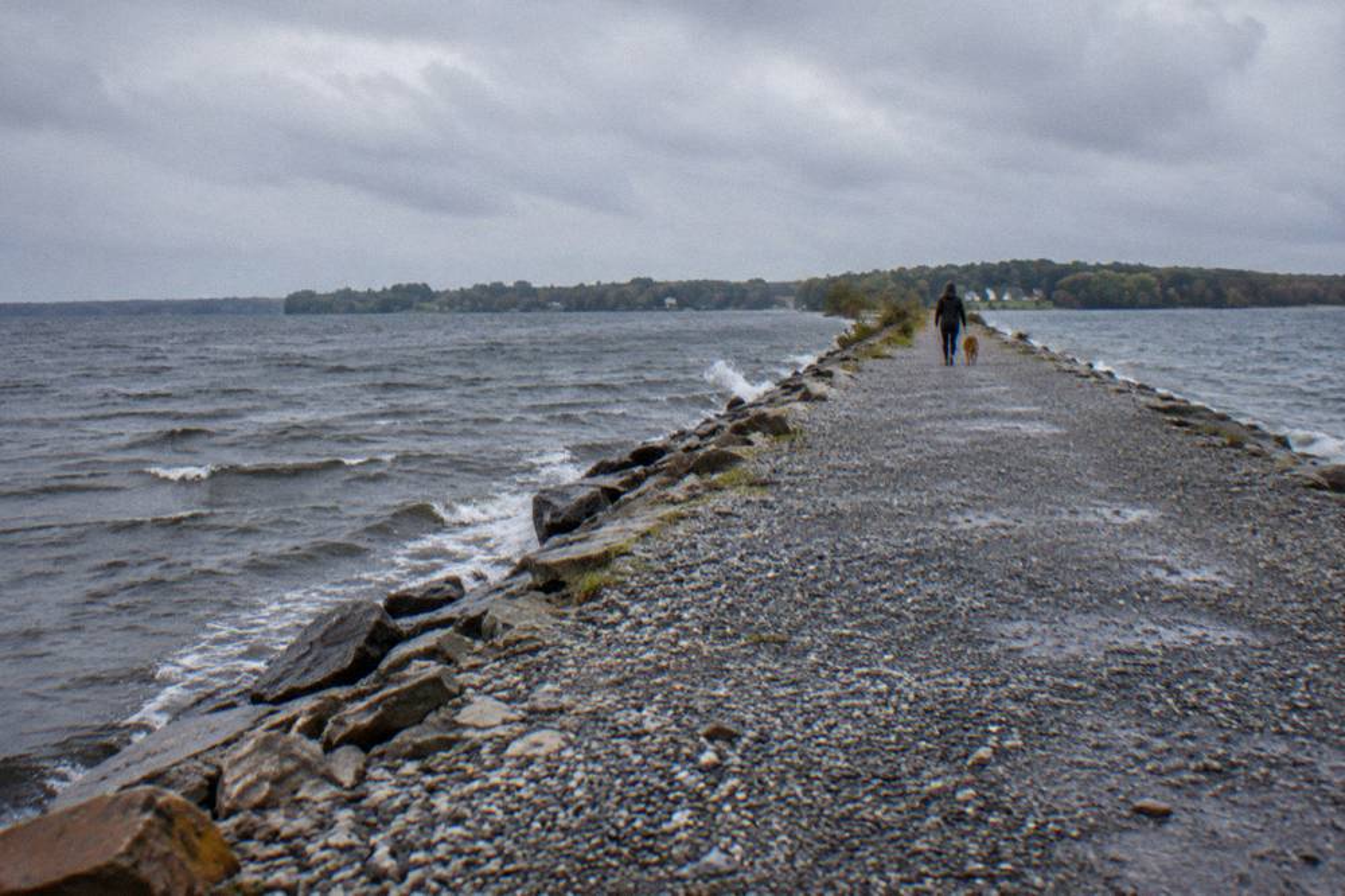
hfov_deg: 48.5
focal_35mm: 40
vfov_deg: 33.4
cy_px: 448
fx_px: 1494
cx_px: 672
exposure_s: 1/640
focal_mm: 40
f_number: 4.5
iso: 200
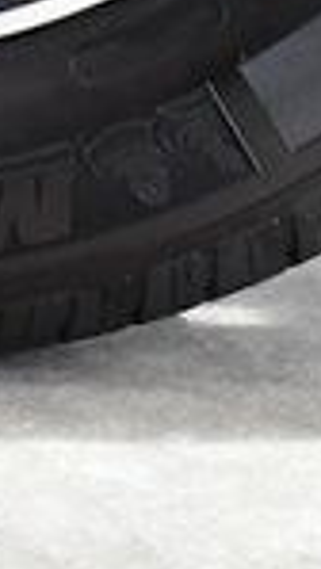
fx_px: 5227
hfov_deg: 3.5
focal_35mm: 346
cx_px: -210
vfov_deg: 6.0
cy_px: -712
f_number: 4
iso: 1250
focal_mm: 32
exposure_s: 1/800
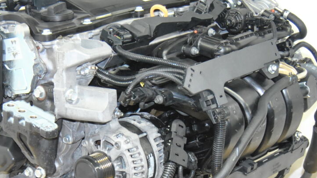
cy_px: 151
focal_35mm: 91
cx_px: 119
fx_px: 765
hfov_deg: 23.3
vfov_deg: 13.2
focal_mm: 26
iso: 800
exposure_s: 1/60
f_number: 5
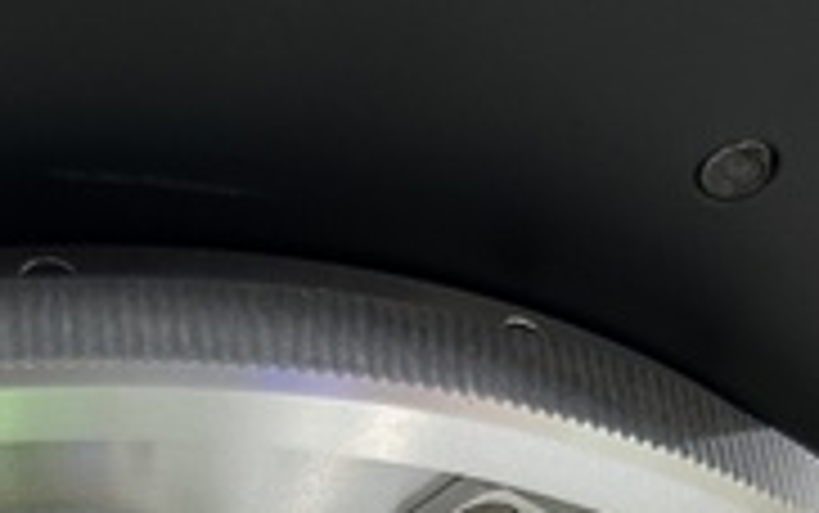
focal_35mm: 97
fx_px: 2166
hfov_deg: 20.6
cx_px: -22
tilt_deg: +23.3
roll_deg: +2.2
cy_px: 1062
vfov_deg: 11.9
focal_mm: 5.7
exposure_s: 1/100
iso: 80
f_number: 1.5
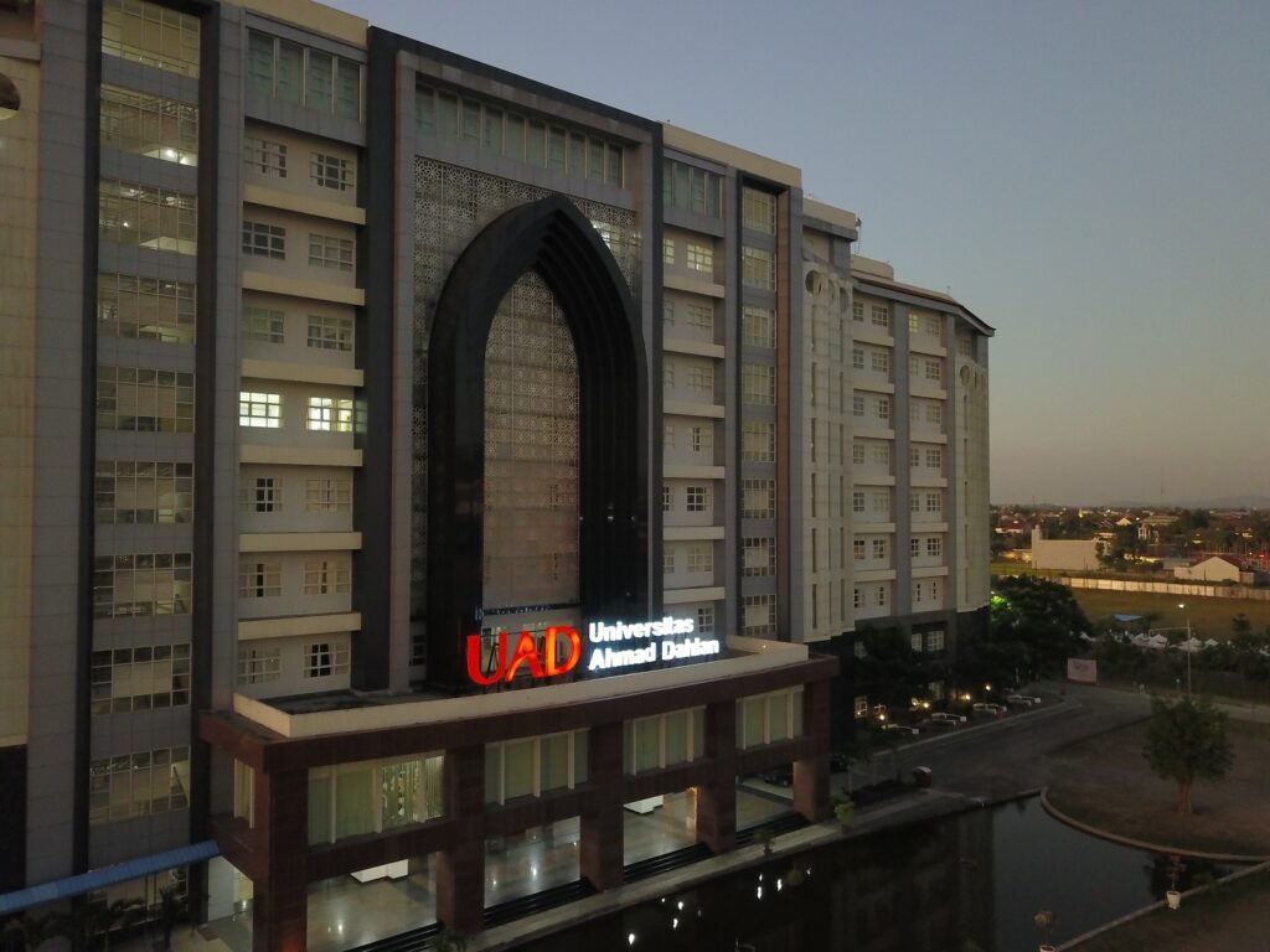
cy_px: 476
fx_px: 954
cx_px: 635
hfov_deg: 67.3
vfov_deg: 53.1
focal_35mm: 26
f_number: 2.2
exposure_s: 1/12.5
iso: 617
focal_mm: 4.73
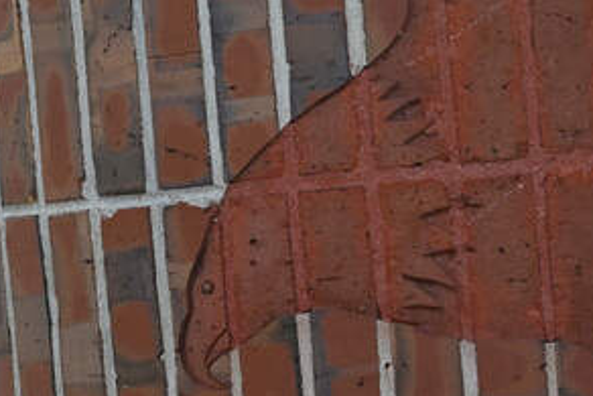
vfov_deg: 6.1
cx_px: 39
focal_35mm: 226
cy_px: 112
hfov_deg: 9.1
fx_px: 3724
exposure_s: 1/640
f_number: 6.3
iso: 500
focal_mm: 55
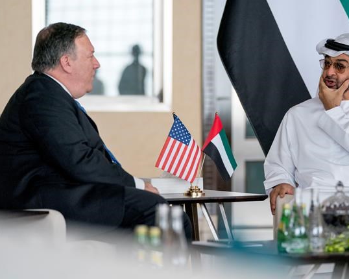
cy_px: 140
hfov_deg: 12.0
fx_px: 1662
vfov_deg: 9.6
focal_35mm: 161
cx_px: 208
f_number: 3.2
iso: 3200
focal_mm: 142
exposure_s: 1/800
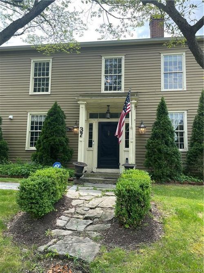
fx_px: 204
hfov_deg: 53.0
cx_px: 102
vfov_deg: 67.3
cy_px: 136
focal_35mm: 26
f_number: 1.6
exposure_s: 1/749
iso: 32
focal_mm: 4.2
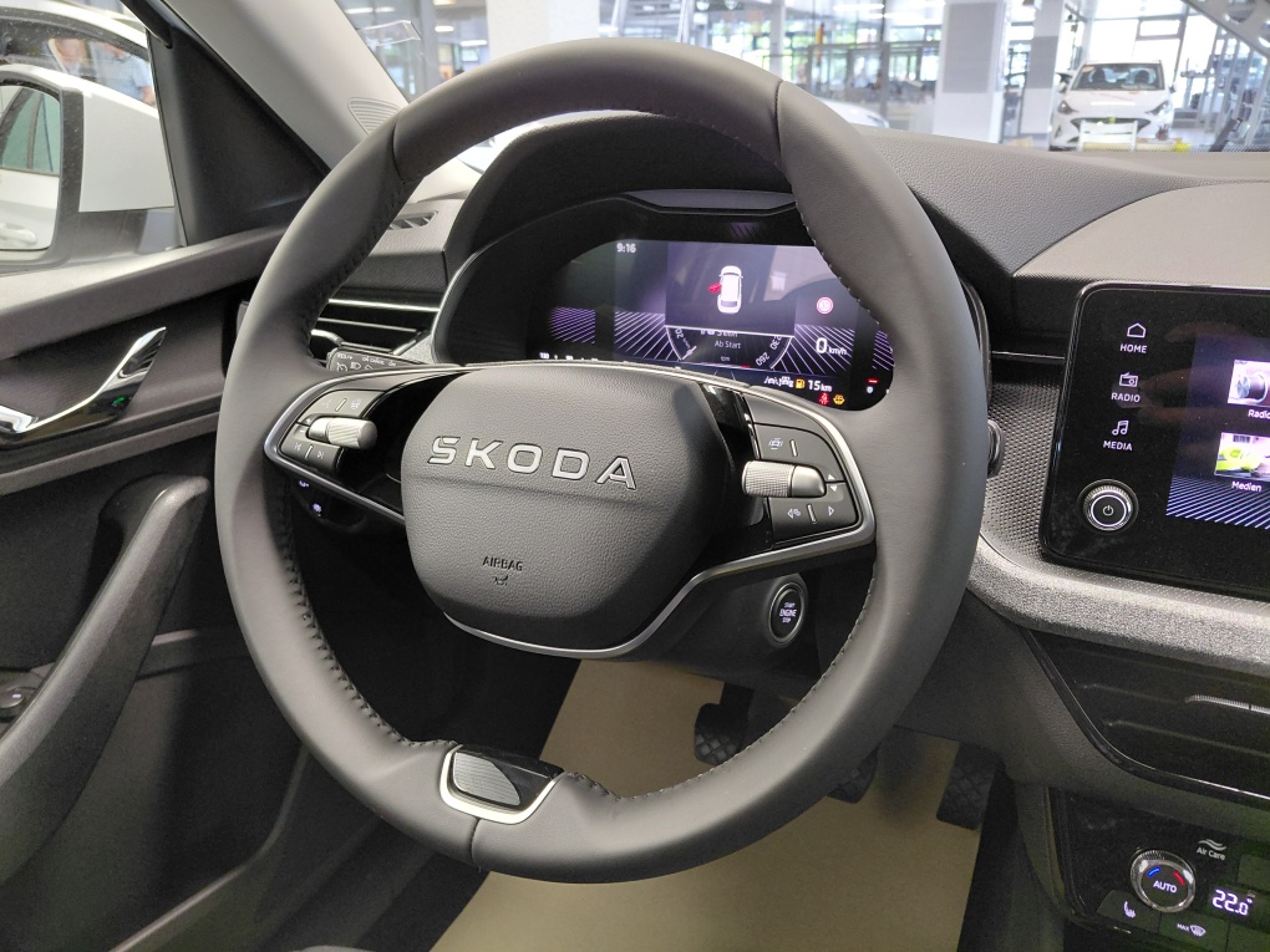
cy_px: 476
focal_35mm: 25
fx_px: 917
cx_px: 635
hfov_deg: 69.4
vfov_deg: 54.9
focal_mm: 4.69
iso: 320
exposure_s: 1/33.4
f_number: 1.8
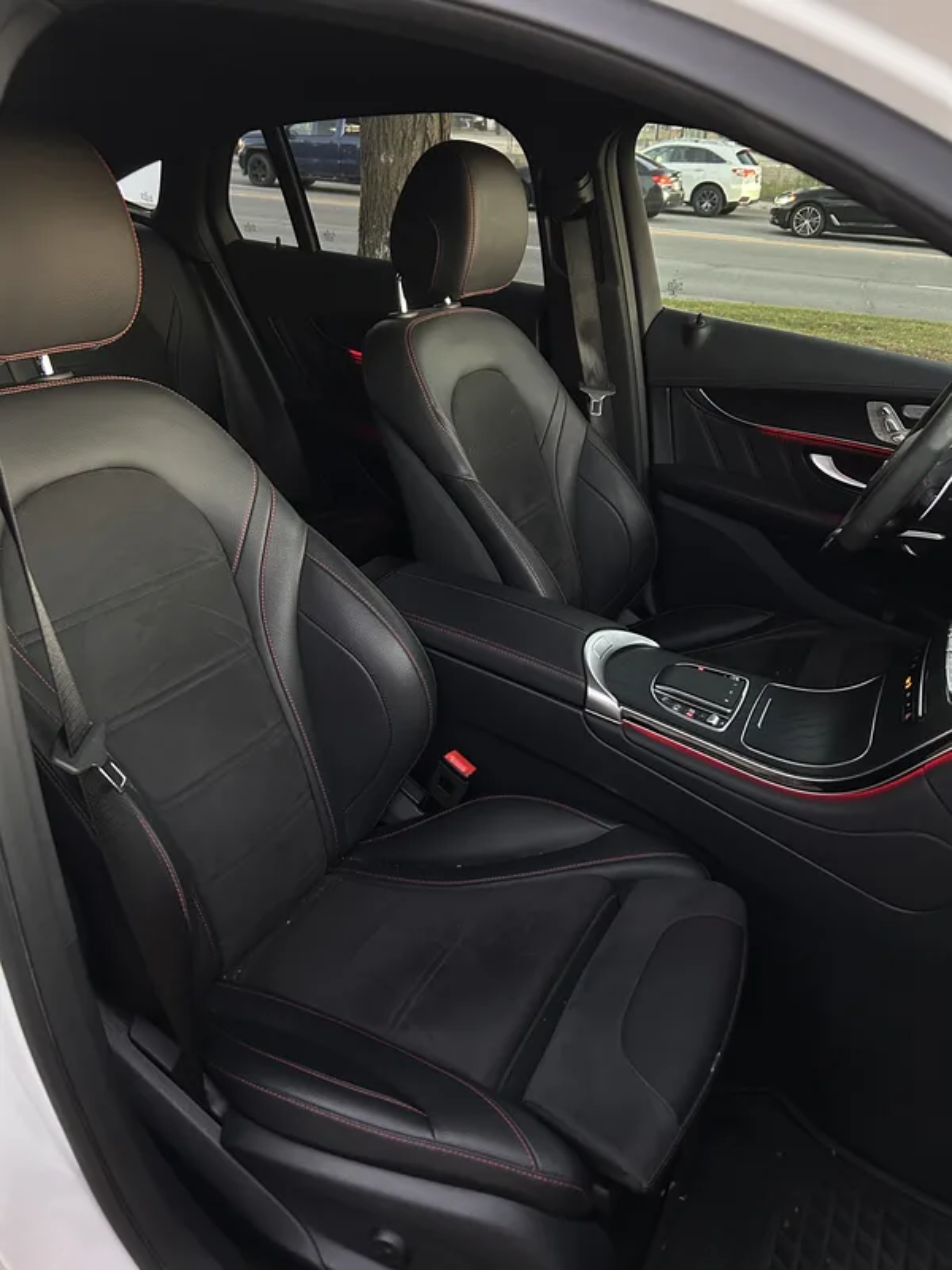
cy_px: 635
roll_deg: -3.2
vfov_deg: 67.3
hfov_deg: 53.1
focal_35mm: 26
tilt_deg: -29.1
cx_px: 476
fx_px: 953
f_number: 1.5
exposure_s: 1/60
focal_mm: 5.7
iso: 500
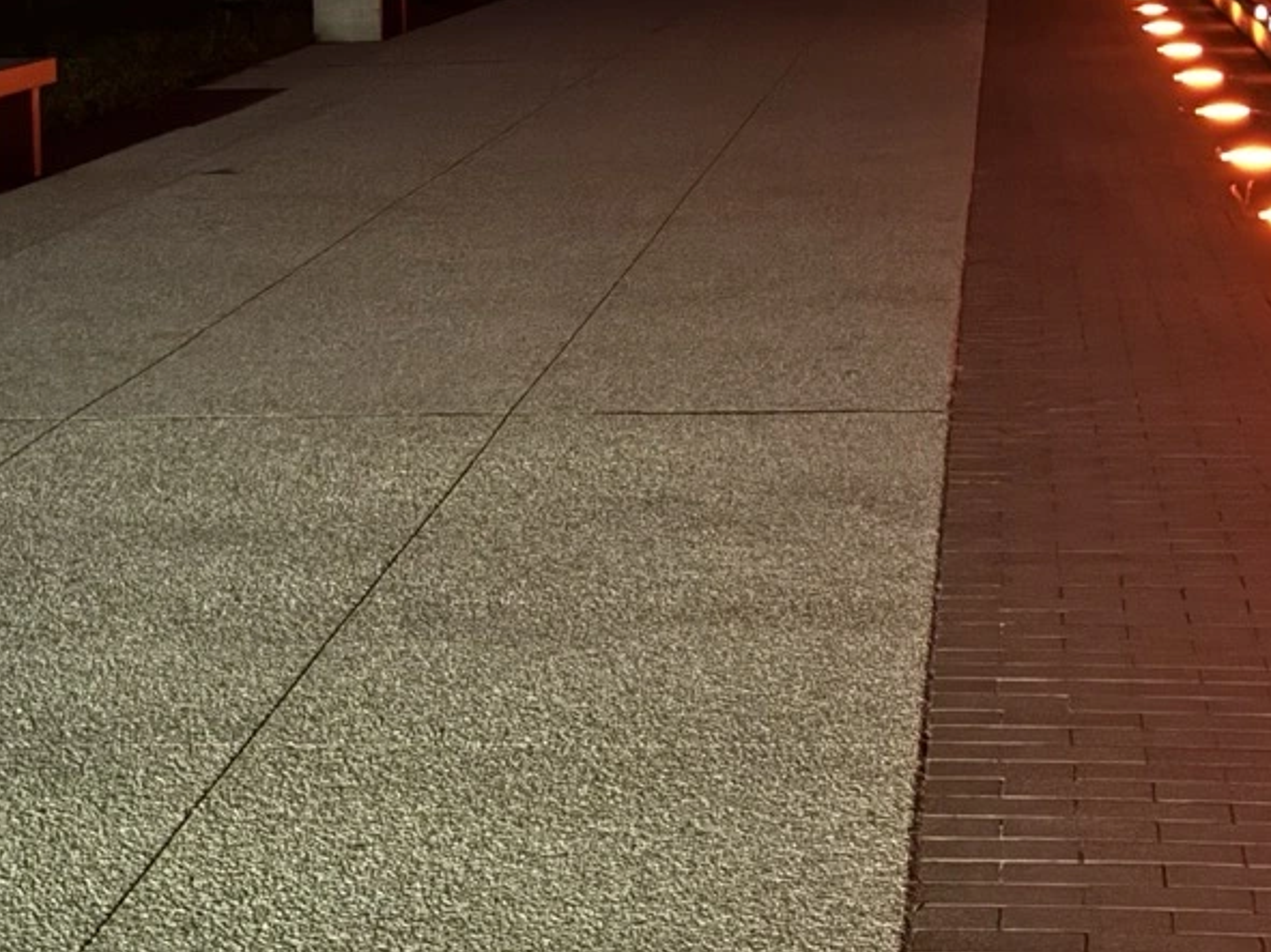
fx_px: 3818
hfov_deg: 18.9
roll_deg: +1.3
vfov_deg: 14.1
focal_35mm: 104
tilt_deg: -6.8
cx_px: 533
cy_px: 181
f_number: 1.78
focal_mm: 6.76
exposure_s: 1/2
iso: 1250
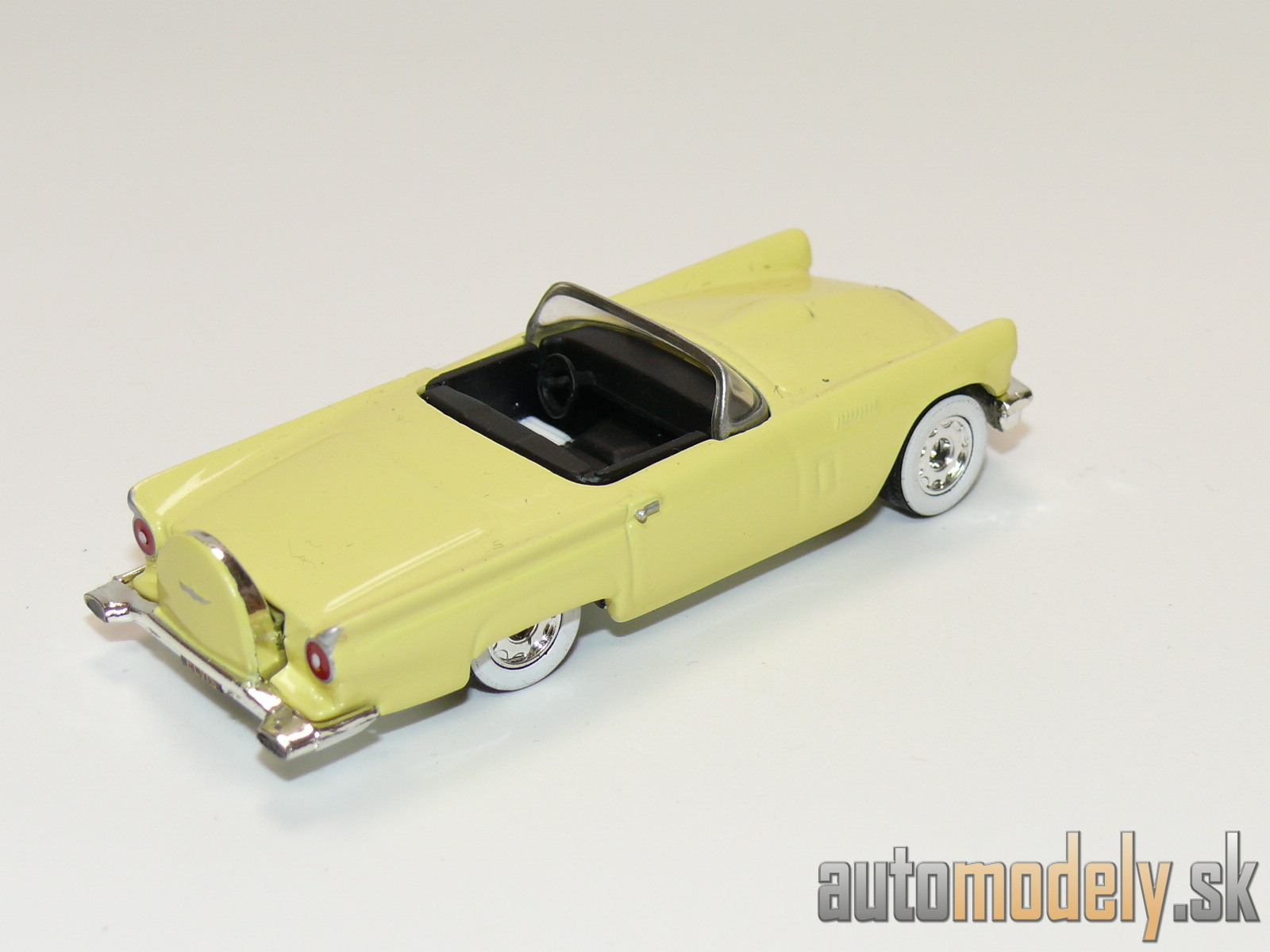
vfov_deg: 18.2
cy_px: 476
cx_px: 635
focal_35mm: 81
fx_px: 2972
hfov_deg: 24.1
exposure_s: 1/30
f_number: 4
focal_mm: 11.9
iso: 100
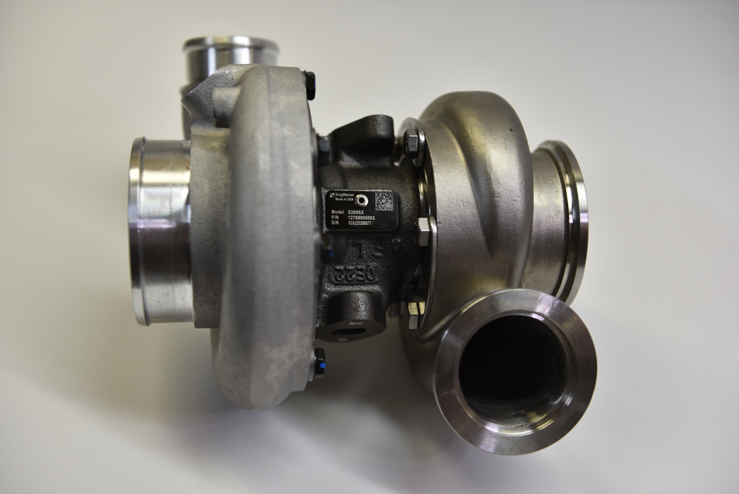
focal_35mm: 45
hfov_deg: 43.6
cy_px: 247
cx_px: 370
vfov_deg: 29.9
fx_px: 924
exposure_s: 1/50
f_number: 3.2
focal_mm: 45
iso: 100
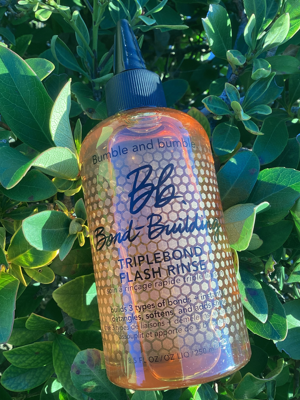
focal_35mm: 31
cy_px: 200
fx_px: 358
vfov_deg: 58.4
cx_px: 150
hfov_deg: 45.4
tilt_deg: -77.4
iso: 40
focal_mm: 3.3
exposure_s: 1/120
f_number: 2.4
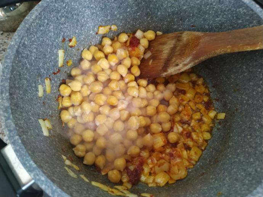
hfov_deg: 71.6
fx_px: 182
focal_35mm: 24
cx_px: 132
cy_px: 98
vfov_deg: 56.8
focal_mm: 3.94
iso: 500
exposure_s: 1/17
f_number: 1.9
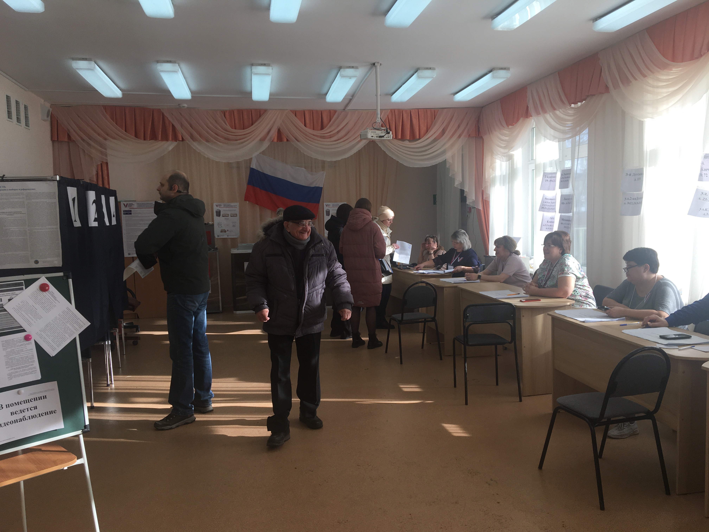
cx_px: 354
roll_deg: +2.1
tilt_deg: -3.3
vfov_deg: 48.2
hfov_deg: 61.7
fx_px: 594
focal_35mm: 29
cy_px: 266
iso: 25
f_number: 2.2
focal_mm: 4.15
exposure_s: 1/192
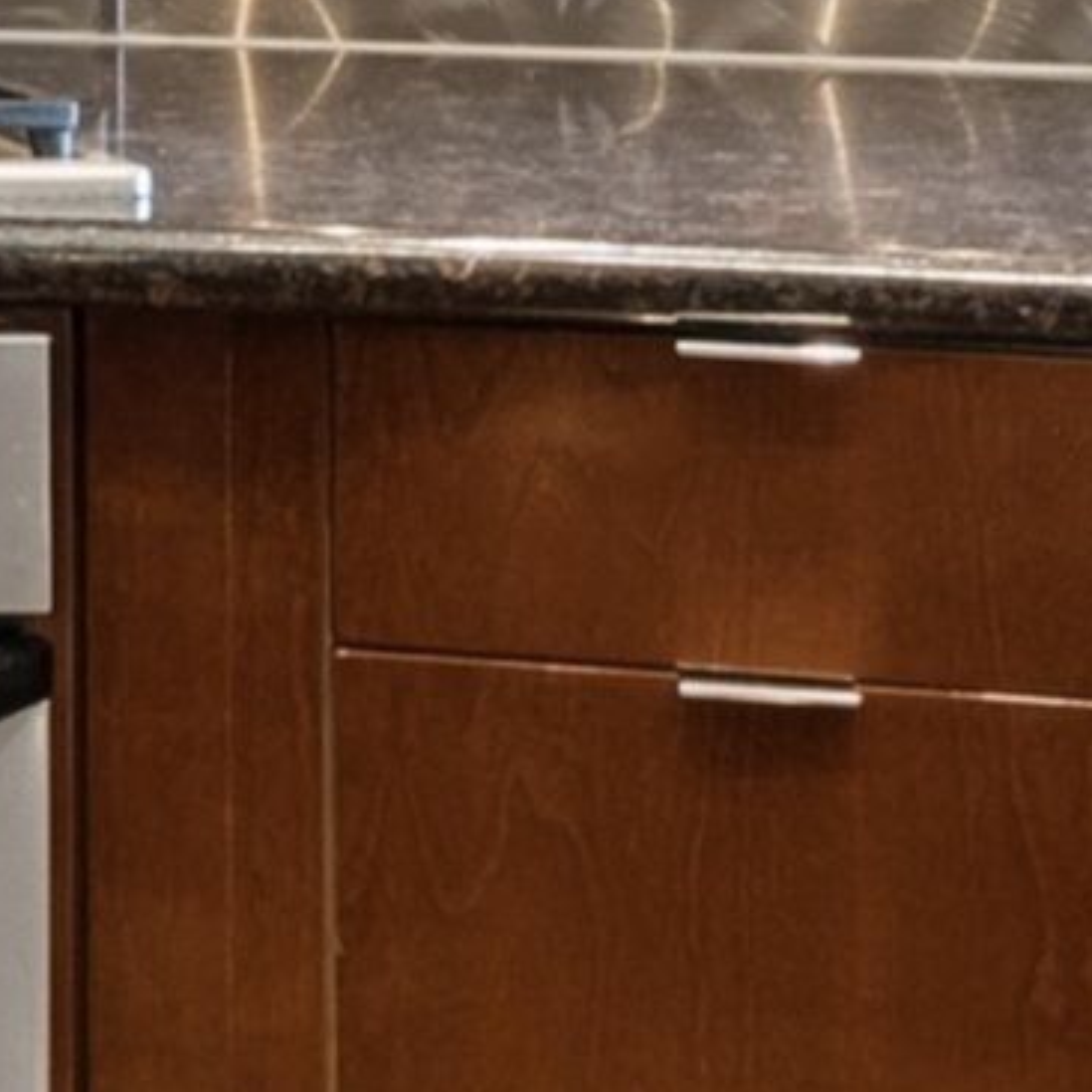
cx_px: -2736
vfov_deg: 8.2
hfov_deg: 7.1
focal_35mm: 207
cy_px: -853
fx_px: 7388
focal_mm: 21
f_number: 9
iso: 640
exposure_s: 1/15
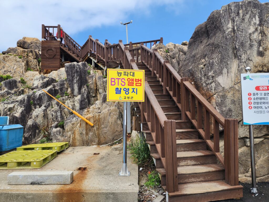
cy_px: 101
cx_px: 134
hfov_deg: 73.9
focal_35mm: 23
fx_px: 179
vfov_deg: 58.9
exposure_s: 1/997
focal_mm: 6.4
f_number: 1.8
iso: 12
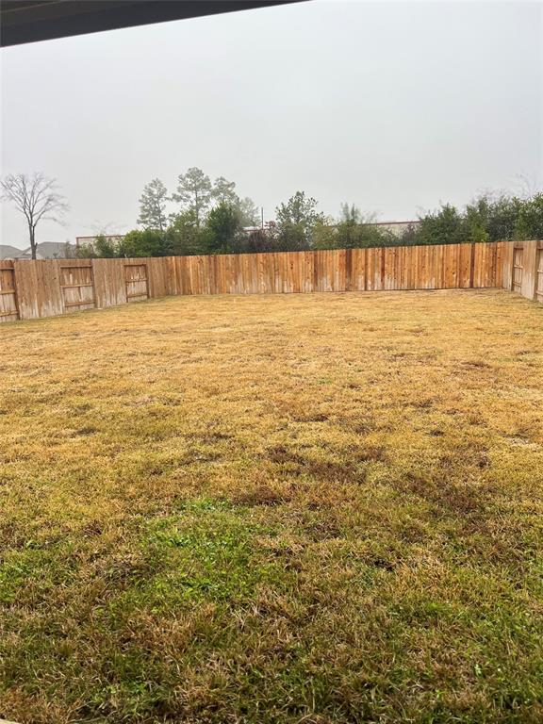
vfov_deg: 67.3
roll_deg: +1.7
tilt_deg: -9.9
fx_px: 544
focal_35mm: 26
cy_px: 362
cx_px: 272
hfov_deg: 53.1
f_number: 1.5
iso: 40
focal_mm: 5.7
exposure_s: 1/241
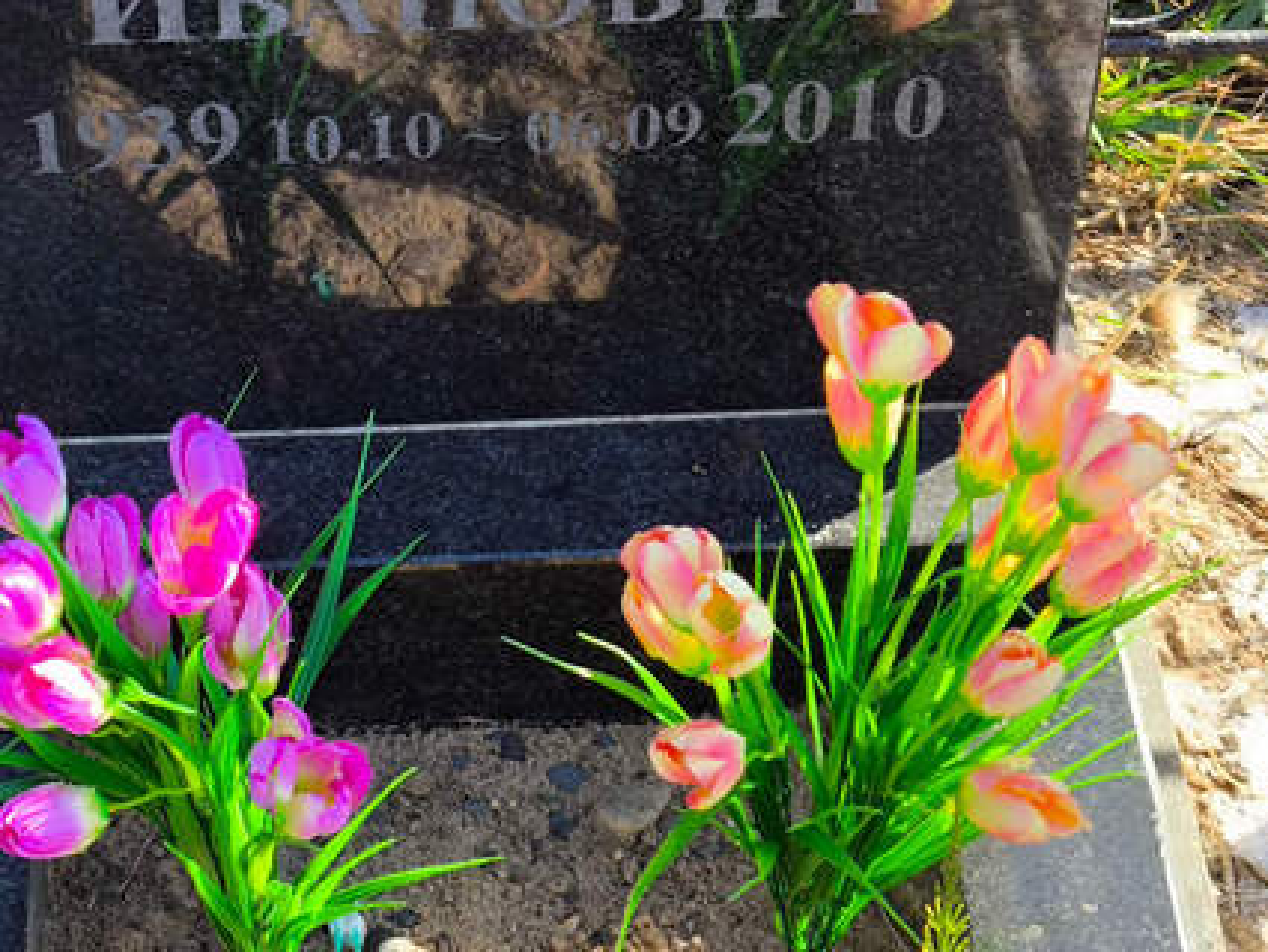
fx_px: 3444
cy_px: 248
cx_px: 357
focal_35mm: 94
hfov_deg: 20.7
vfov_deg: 15.7
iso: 50
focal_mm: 4.71
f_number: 1.7
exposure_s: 1/345
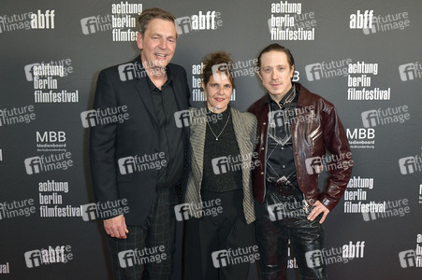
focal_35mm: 34
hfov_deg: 55.8
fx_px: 398
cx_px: 211
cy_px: 140
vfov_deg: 38.8
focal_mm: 34
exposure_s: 1/250
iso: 2000
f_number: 6.3
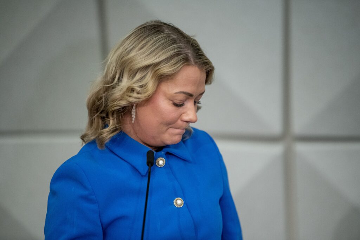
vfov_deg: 6.9
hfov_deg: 10.3
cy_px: 120
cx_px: 180
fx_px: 2000
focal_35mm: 200
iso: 2000
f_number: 2.8
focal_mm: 200
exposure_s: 1/125
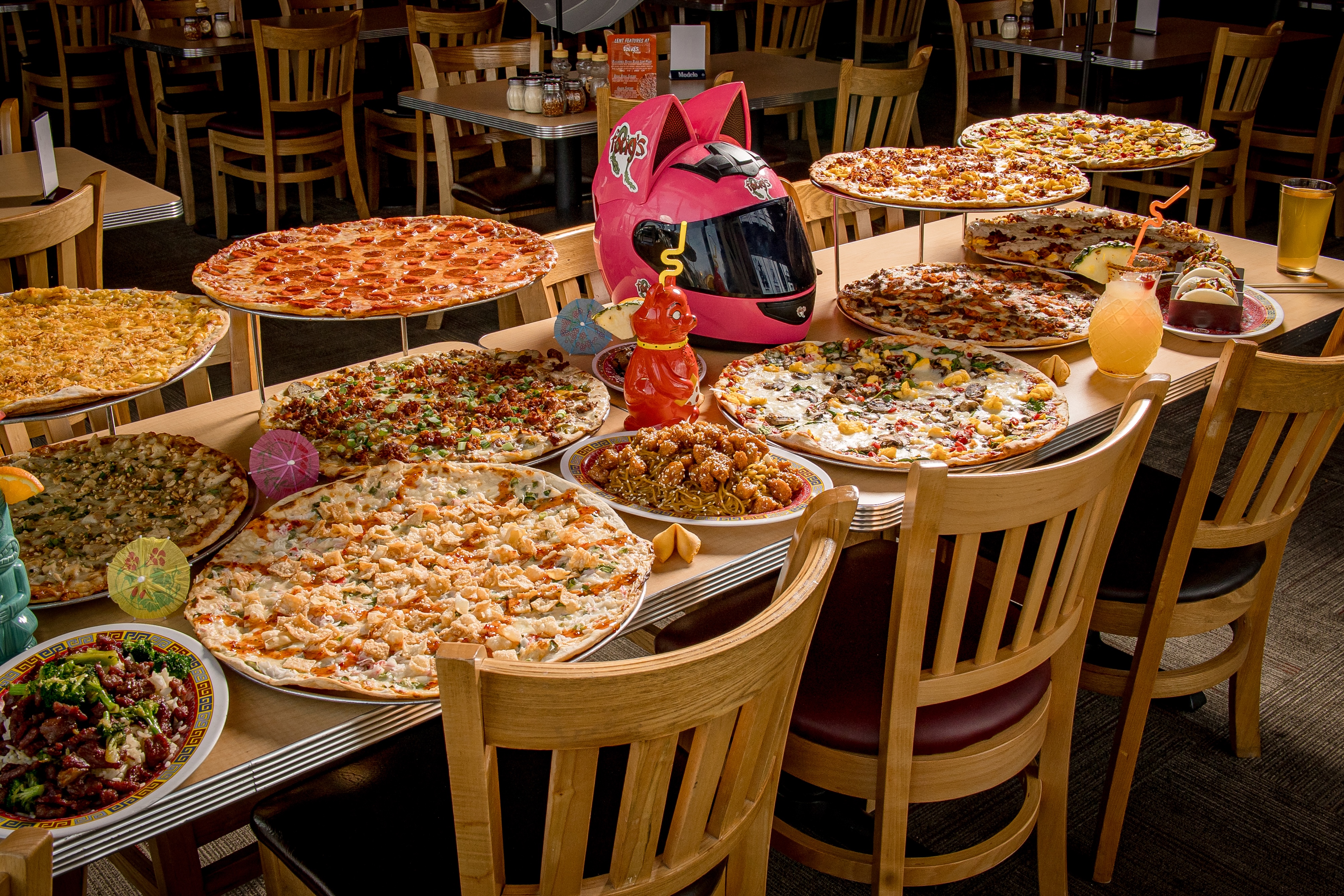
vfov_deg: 36.9
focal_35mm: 36
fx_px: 1344
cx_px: 672
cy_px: 448
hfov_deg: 53.1
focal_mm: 24
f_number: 10
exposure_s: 1/200
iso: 400
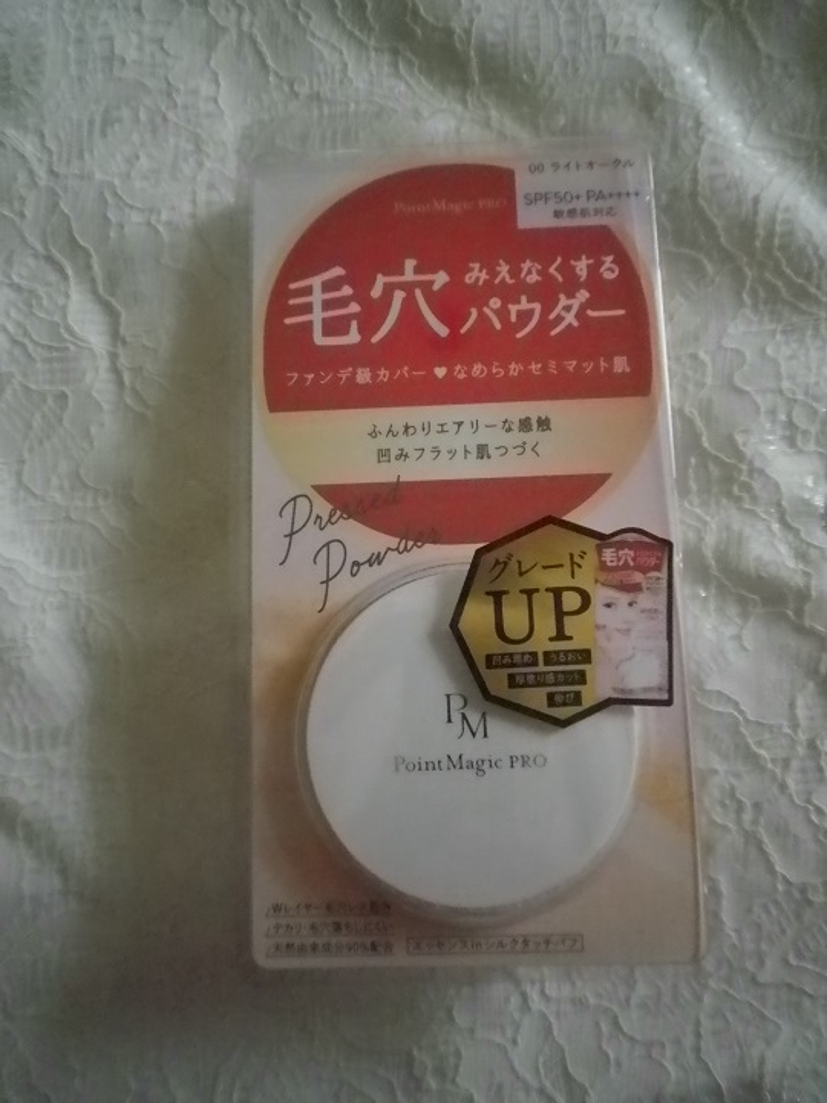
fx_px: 892
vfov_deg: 63.4
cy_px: 552
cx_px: 414
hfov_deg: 49.7
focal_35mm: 28
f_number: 3.5
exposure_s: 1/30
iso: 400
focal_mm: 5.05
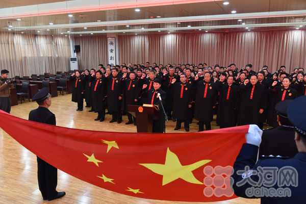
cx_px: 153
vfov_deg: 45.0
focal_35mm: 29
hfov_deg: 63.7
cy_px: 102
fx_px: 246
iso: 4000
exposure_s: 1/60
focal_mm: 29
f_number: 5.6
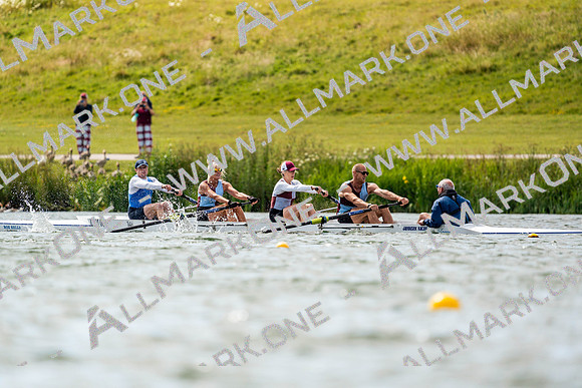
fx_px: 8279
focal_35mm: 512
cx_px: 291
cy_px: 194
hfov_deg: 4.0
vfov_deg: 2.7
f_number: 6.3
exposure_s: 1/2000
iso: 320
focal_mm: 512
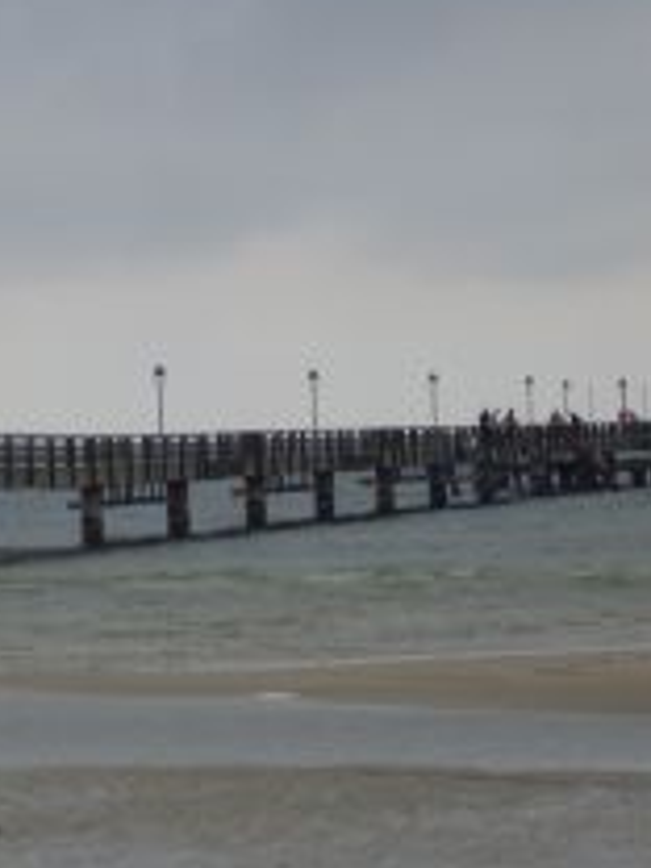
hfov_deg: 6.8
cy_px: 434
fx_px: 5491
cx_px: 134
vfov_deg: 9.0
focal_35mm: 219
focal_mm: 18.9
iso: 120
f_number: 5.2
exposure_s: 1/500
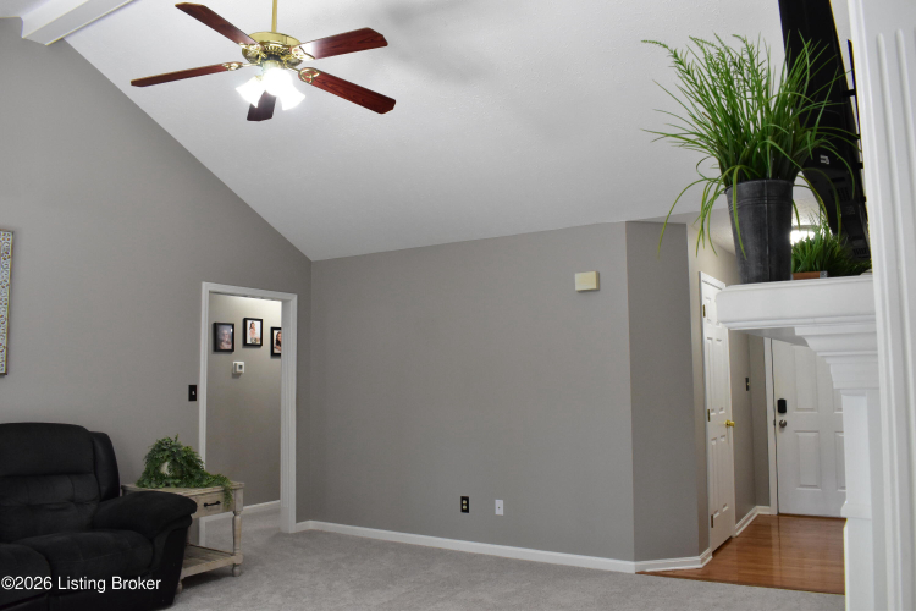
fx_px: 687
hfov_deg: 67.4
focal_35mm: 27
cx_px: 458
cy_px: 306
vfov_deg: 47.9
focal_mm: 18
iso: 1600
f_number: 8
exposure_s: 1/50
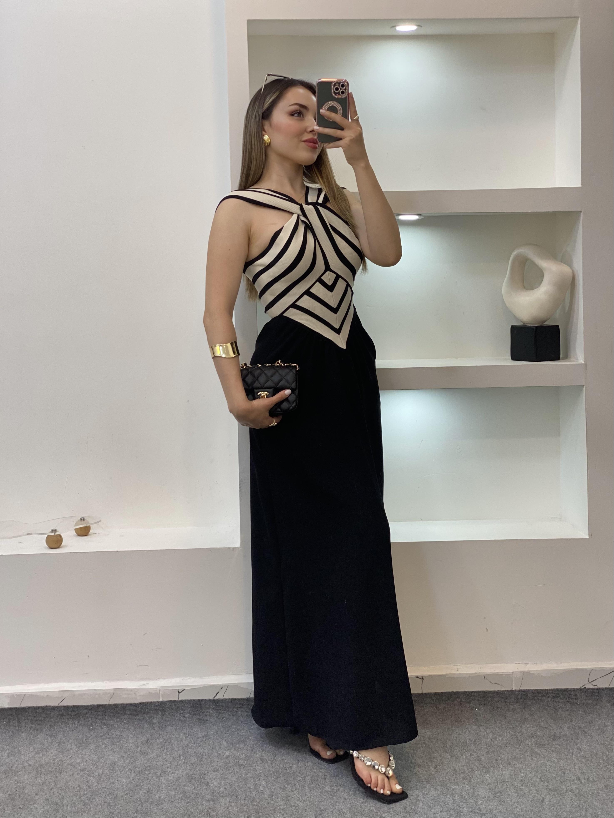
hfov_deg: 28.0
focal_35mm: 52
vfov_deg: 36.8
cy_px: 409
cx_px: 307
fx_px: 1230
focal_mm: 6
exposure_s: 1/100
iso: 80
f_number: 2
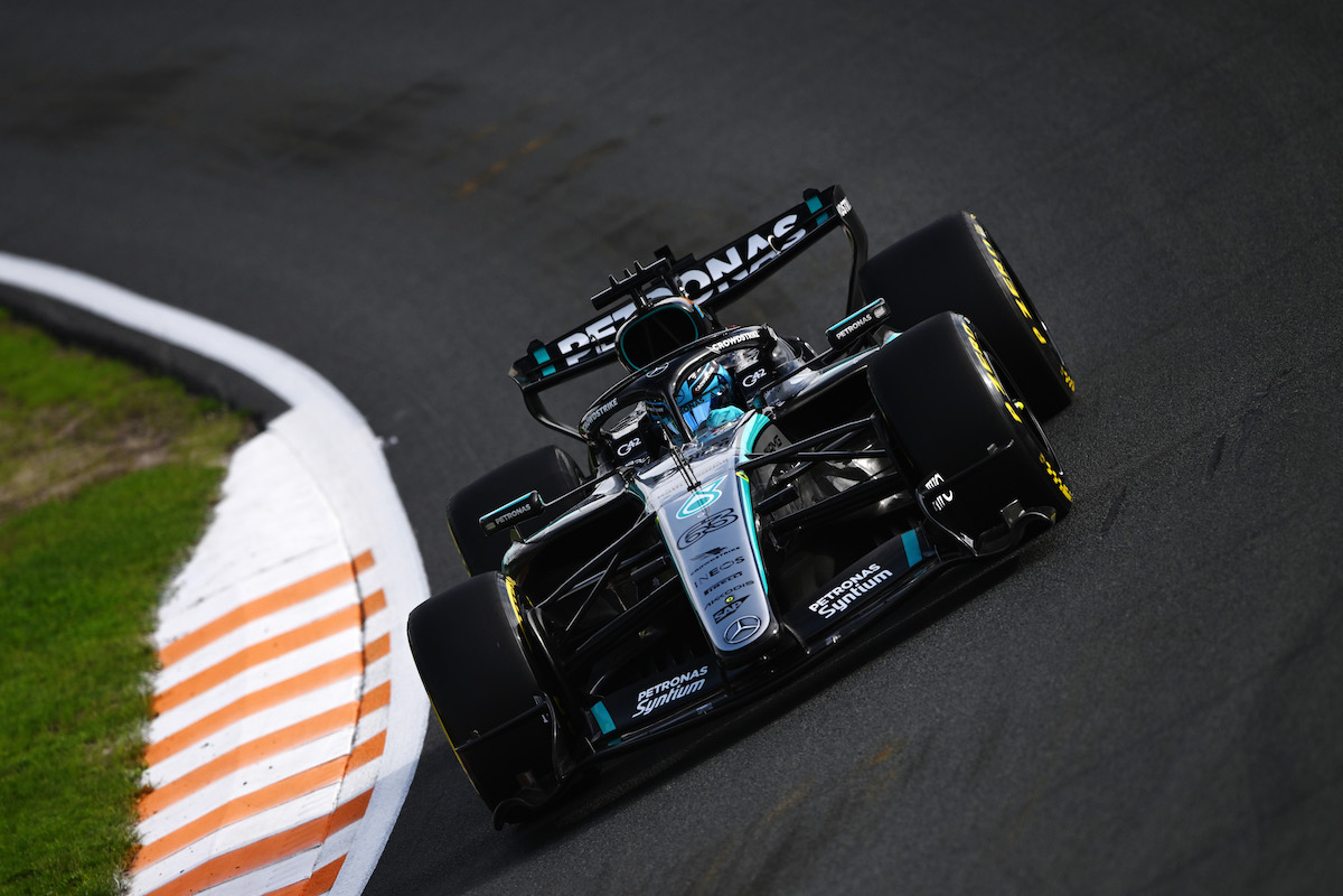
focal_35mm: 400
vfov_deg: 3.4
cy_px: 448
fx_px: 14921
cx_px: 672
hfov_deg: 5.2
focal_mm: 400
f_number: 4
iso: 200
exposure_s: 1/4000
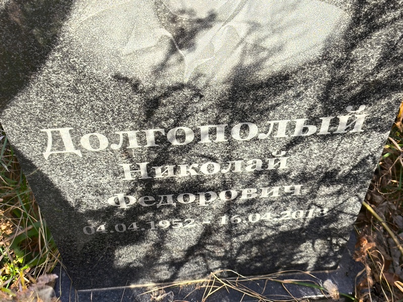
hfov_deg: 38.2
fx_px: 582
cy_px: 151
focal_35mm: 50
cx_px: 202
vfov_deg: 29.1
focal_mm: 4.71
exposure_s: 1/183
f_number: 1.7
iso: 50
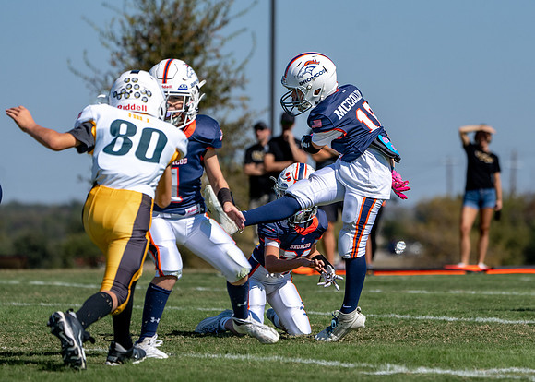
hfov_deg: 5.9
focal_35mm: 344
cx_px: 355
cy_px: 193
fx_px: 5220
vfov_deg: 4.2
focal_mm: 253
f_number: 5.6
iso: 250
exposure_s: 1/2500
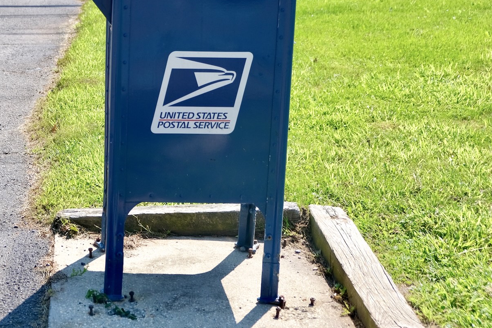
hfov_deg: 26.5
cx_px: 94
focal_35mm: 75
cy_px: 94
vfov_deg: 18.1
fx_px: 1025
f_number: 3.6
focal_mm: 30.2
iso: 160
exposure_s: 1/1250
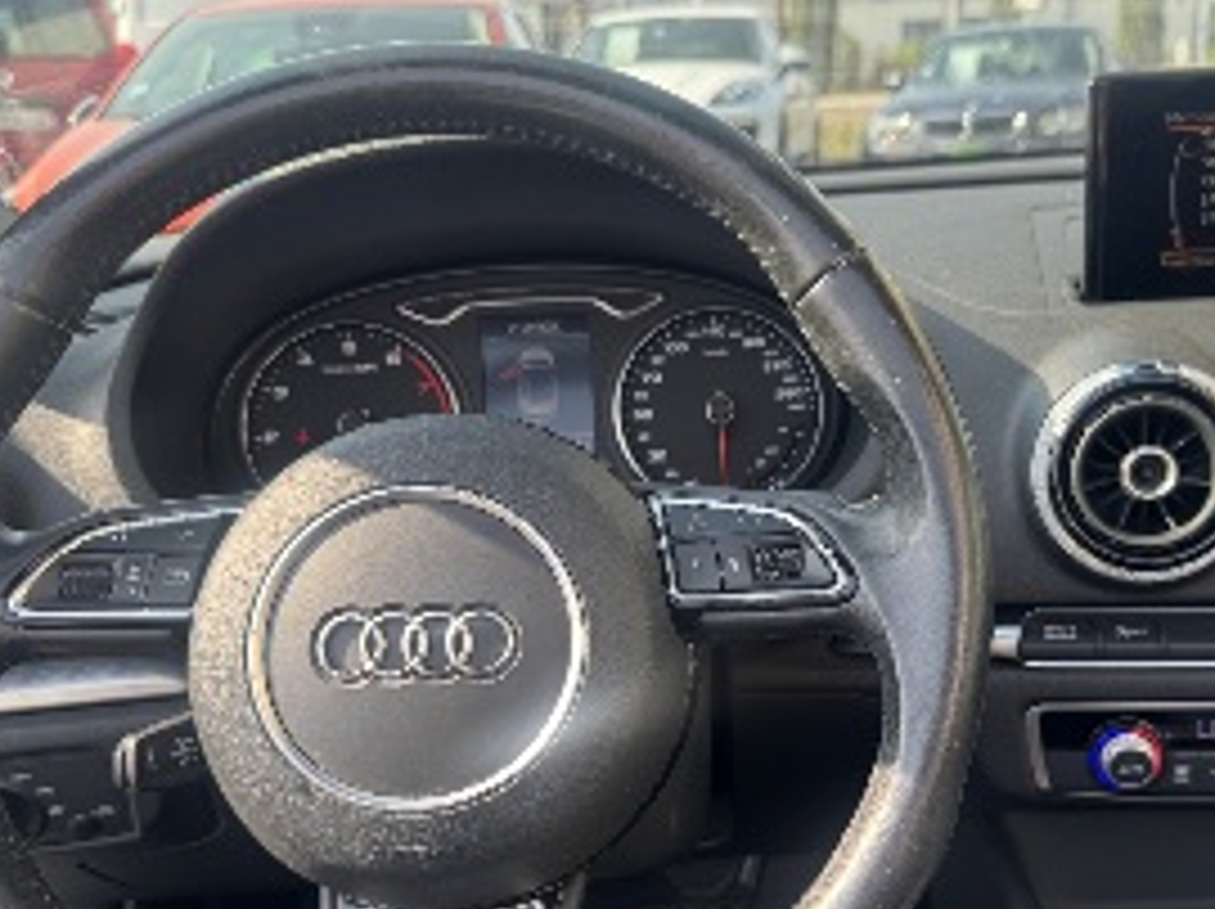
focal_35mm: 37
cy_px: 558
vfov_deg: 38.4
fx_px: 1298
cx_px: 774
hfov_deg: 49.6
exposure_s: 1/544
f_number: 1.78
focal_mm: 6.76
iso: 80
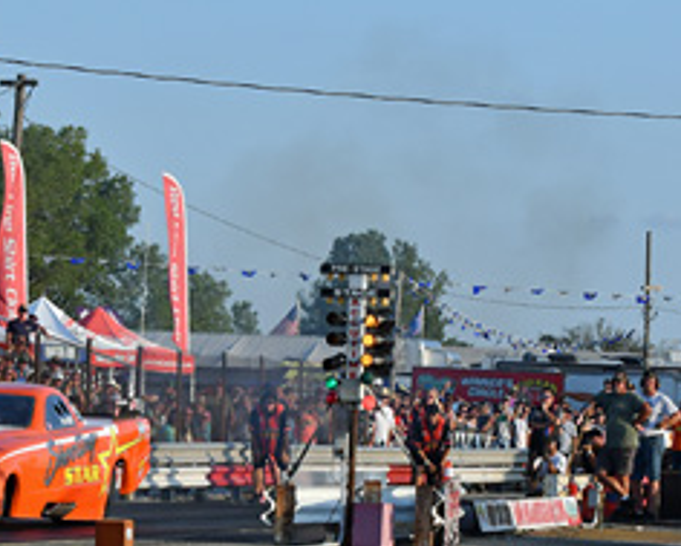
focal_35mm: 209
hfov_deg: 9.2
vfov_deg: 7.4
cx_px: 447
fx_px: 4214
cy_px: 358
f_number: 5.6
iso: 160
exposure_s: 1/1000
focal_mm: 70
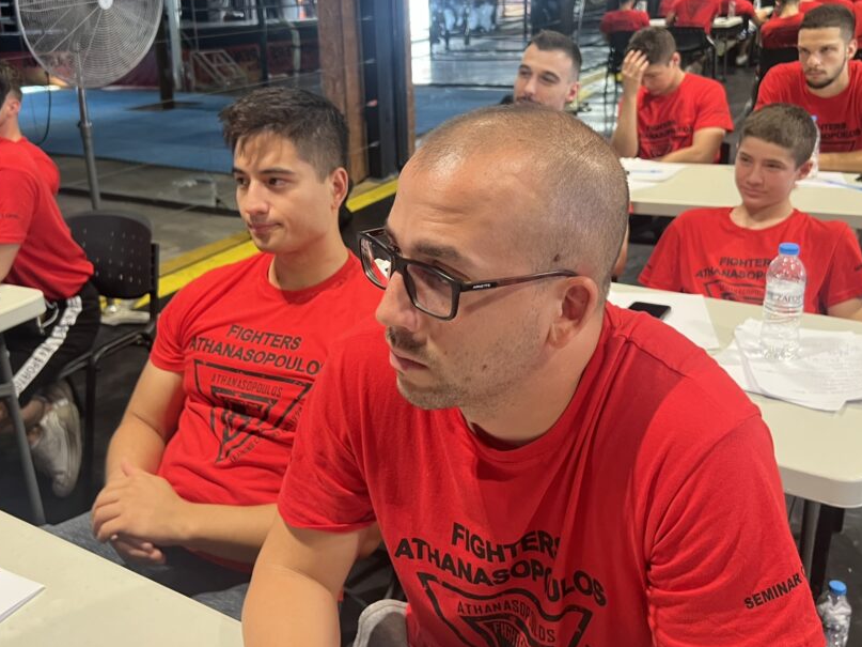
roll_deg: +2.1
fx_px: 822
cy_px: 257
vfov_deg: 42.7
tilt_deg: -18.4
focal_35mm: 33
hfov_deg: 55.3
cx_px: 394
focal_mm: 5.7
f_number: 1.5
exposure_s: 1/50
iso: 250
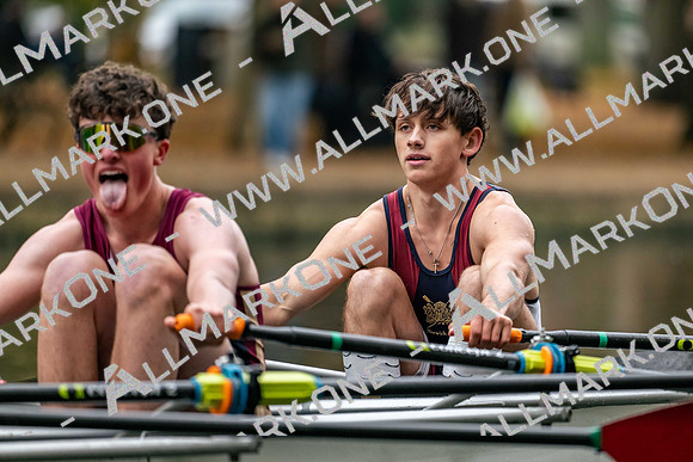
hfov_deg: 5.2
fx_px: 7701
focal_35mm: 400
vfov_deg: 3.4
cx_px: 346
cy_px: 231
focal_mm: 400
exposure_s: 1/2500
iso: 2800
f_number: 4.5
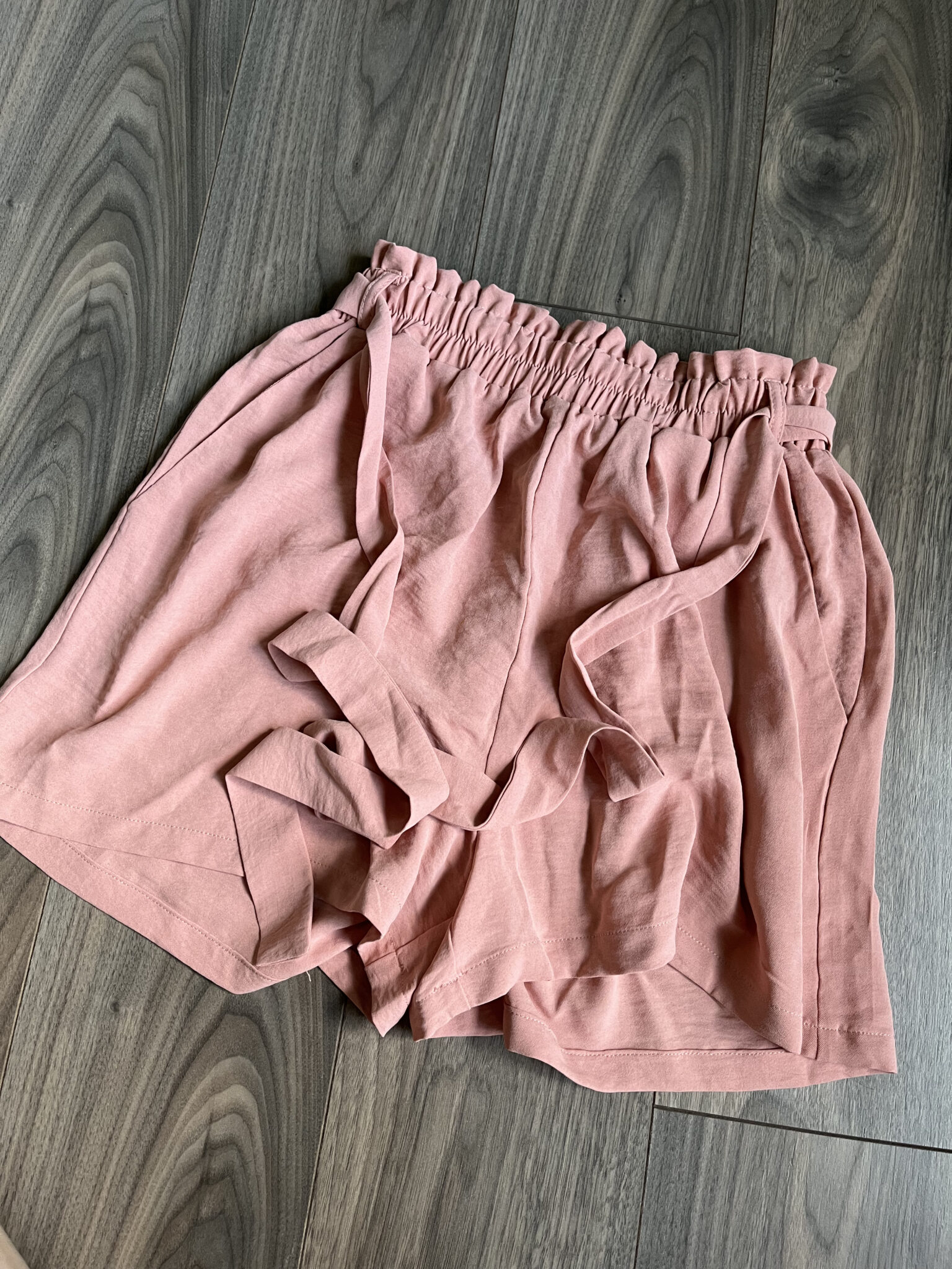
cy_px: 634
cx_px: 476
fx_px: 953
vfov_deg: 67.3
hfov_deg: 53.1
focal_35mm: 26
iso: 125
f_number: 1.6
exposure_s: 1/63
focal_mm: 5.1
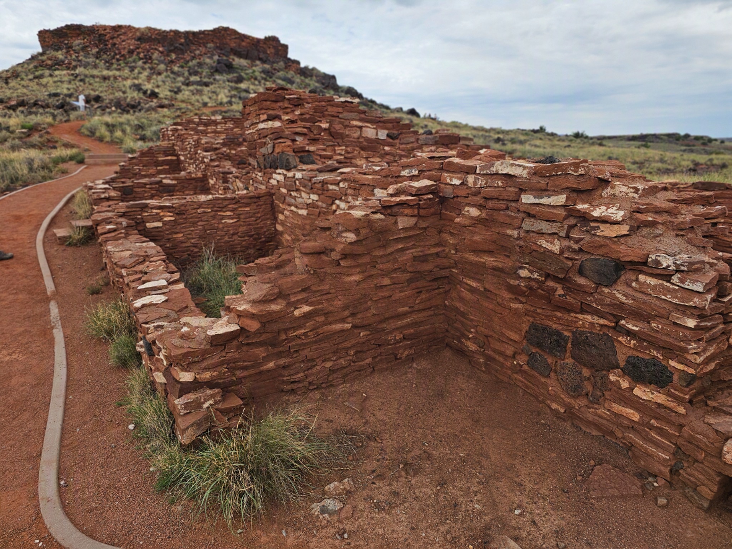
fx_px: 486
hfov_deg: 73.9
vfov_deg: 58.9
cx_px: 366
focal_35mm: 23
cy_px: 274
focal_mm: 6.3
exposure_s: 1/614
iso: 10
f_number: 1.7
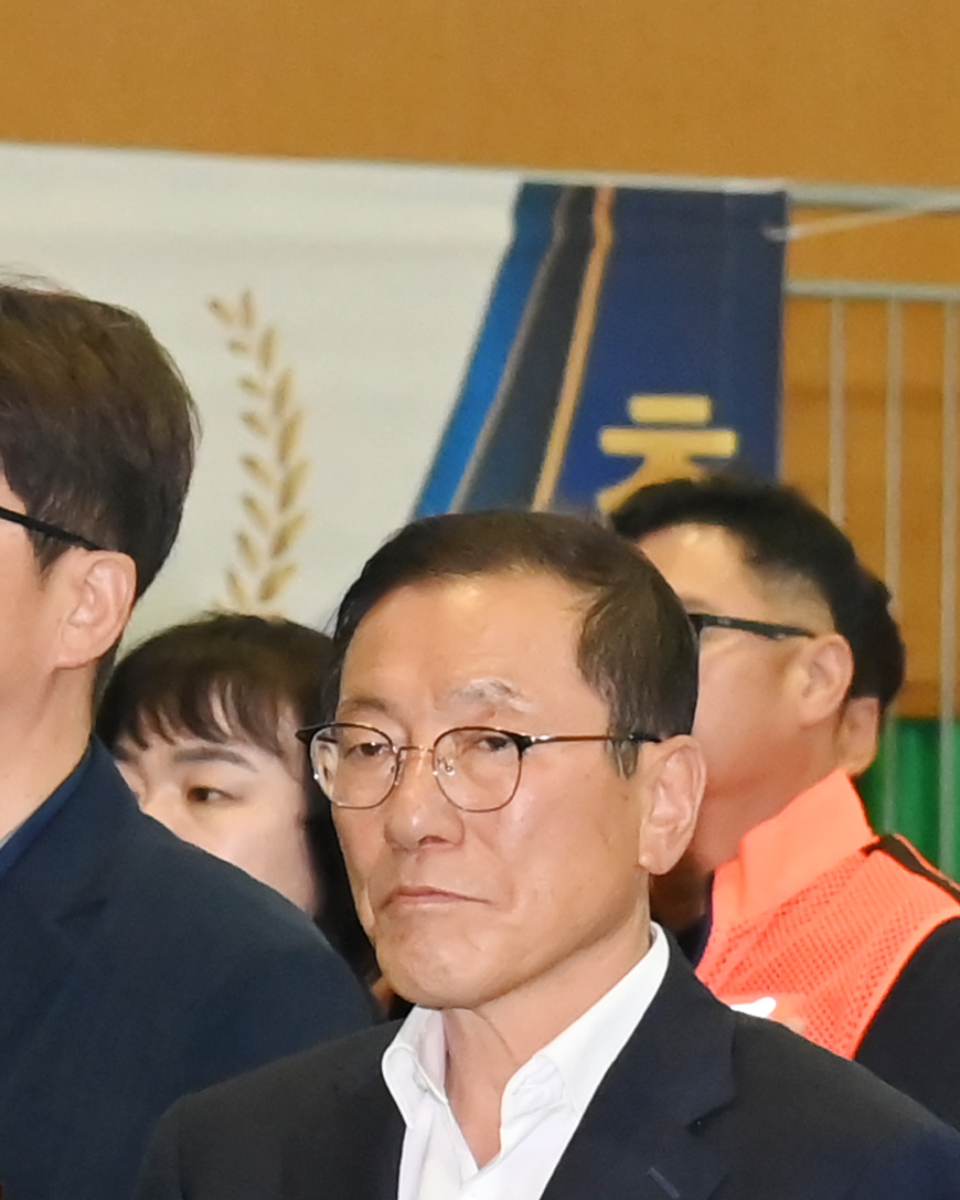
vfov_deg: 5.1
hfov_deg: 4.1
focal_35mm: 375
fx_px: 13315
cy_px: 1496
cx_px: 1841
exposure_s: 1/200
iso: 6400
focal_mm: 78
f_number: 6.3
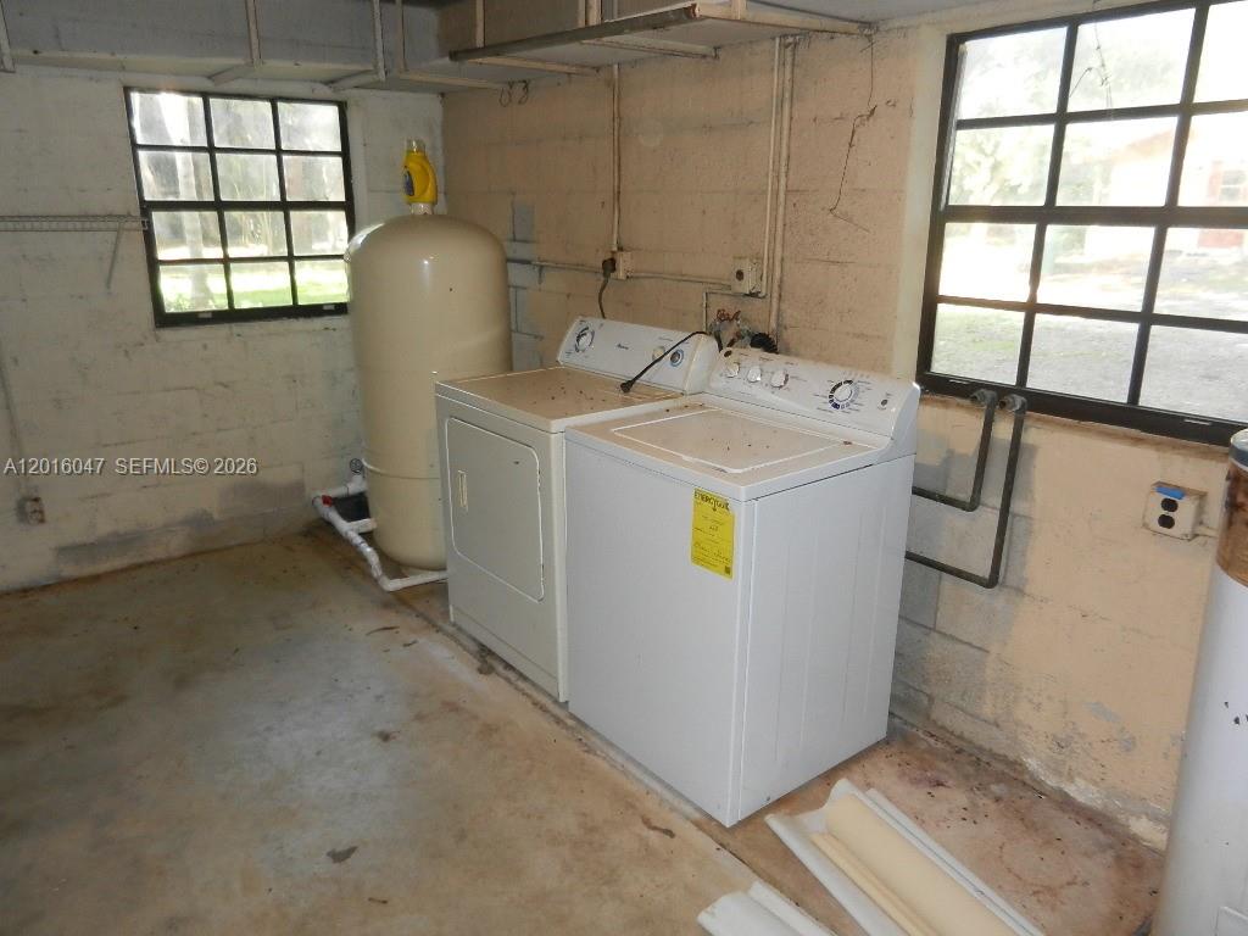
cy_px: 468
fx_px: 901
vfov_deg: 54.9
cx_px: 624
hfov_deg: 69.4
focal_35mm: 25
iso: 200
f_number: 3.5
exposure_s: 1/30
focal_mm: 4.5
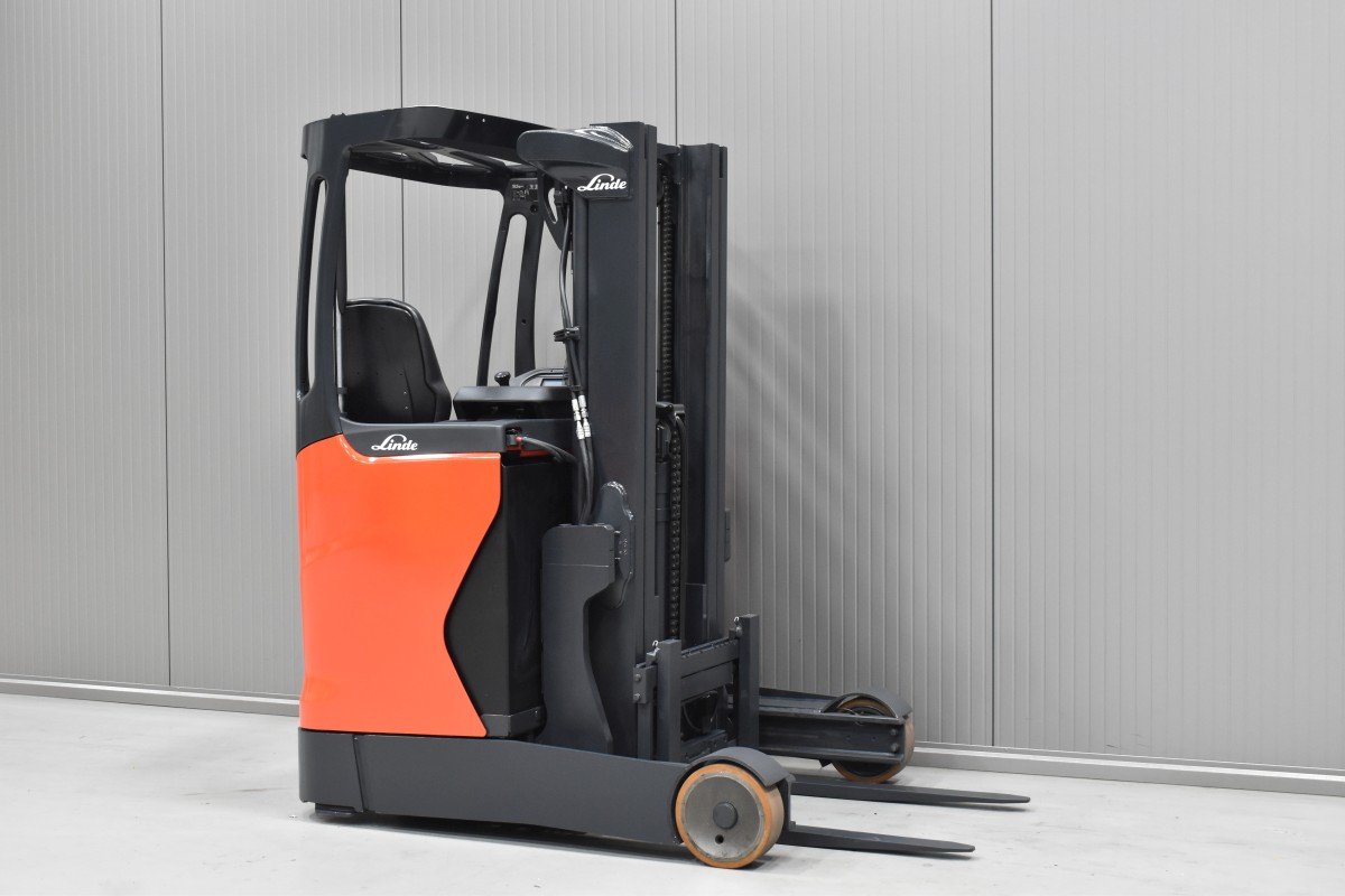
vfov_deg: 28.1
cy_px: 448
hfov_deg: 41.1
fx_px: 1793
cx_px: 672
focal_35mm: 48
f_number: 6.3
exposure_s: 1/25
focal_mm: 32
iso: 1600
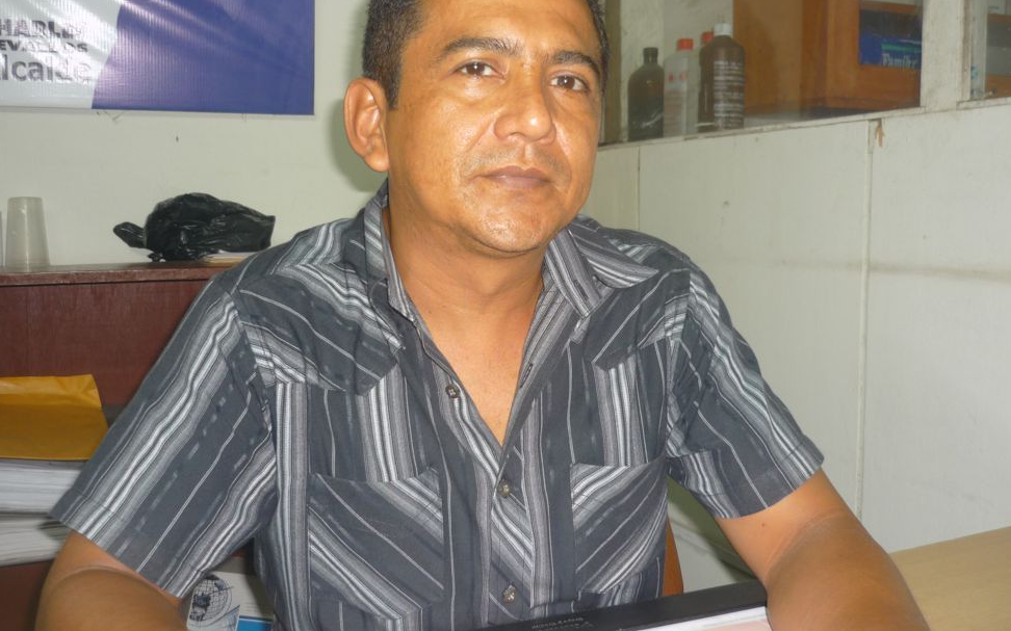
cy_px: 287
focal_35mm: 36
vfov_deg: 35.3
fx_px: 992
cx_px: 502
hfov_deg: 54.0
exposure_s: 1/30
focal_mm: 5.5
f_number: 2.8
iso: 100
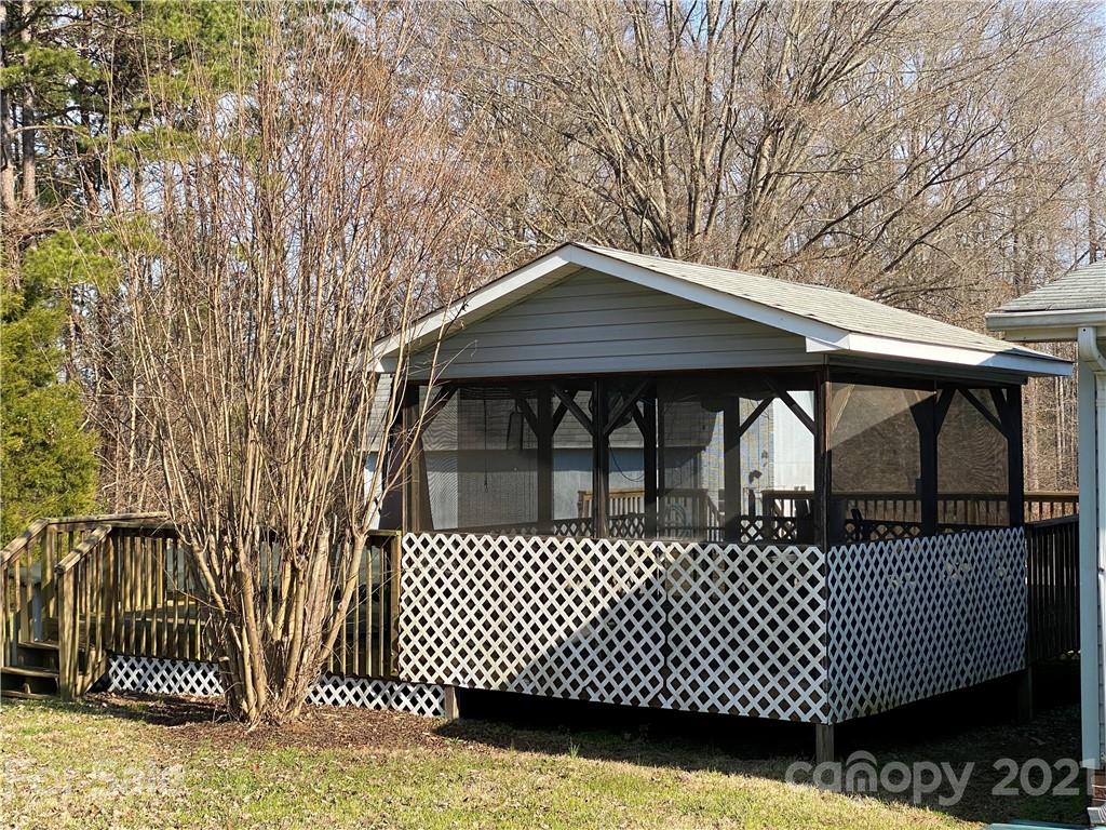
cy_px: 415
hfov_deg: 36.8
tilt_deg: +0.4
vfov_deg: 28.0
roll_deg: -0.2
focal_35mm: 52
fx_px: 1661
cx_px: 553
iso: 20
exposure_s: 1/978
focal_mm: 6
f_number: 2
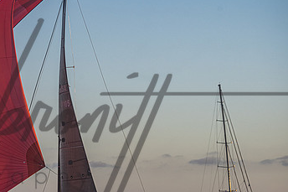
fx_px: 1359
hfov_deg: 12.0
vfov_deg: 8.1
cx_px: 52
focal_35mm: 170
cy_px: 114
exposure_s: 1/320
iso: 250
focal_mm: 100
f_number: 7.1
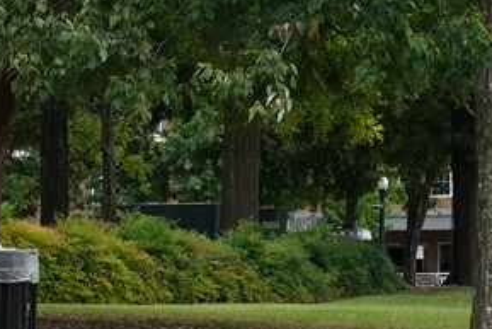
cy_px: 496
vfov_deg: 5.2
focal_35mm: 263
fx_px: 3596
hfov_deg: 7.2
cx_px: -856
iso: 800
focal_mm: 38
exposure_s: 1/100
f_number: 11
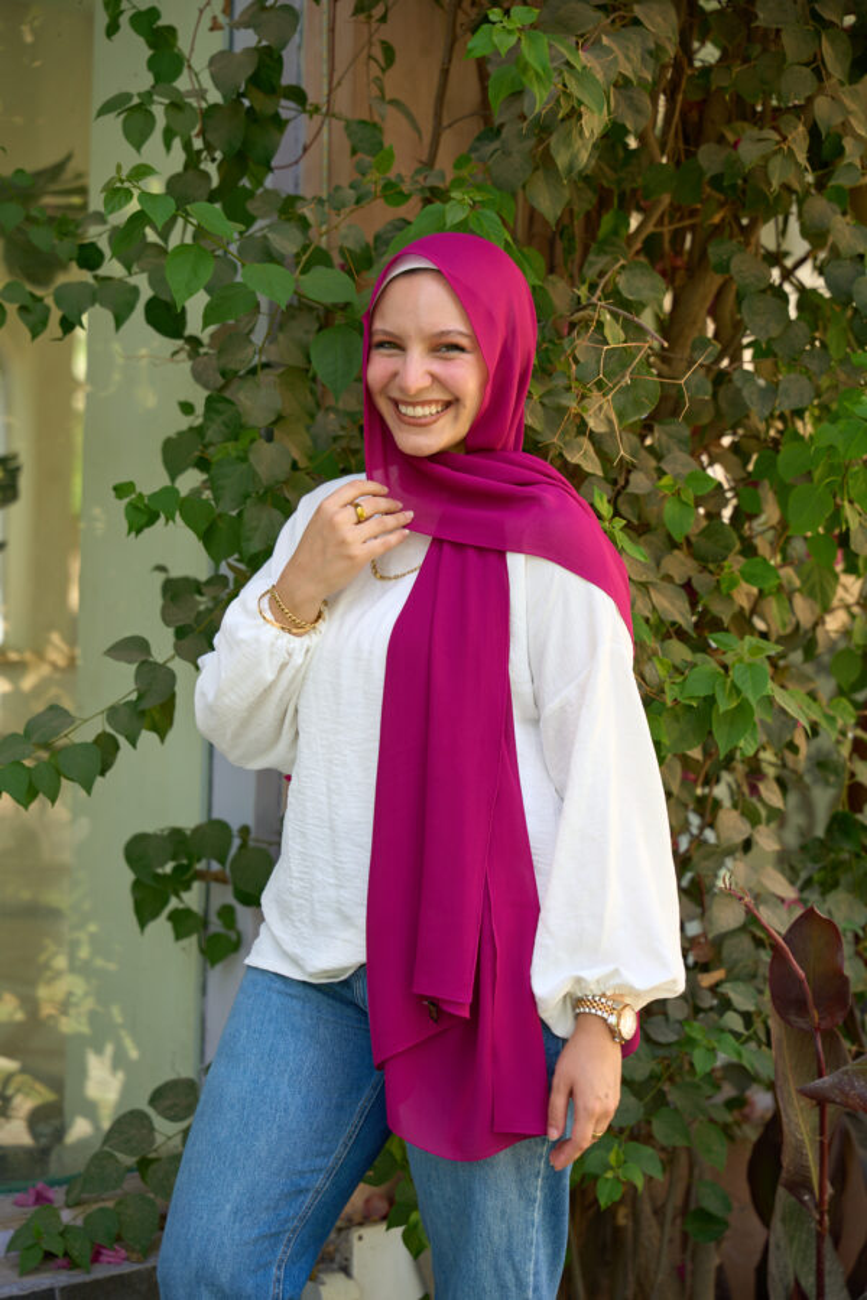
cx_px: 434
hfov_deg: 19.5
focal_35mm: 70
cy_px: 650
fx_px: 2529
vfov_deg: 28.8
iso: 100
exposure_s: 1/100
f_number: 2.8
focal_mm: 70
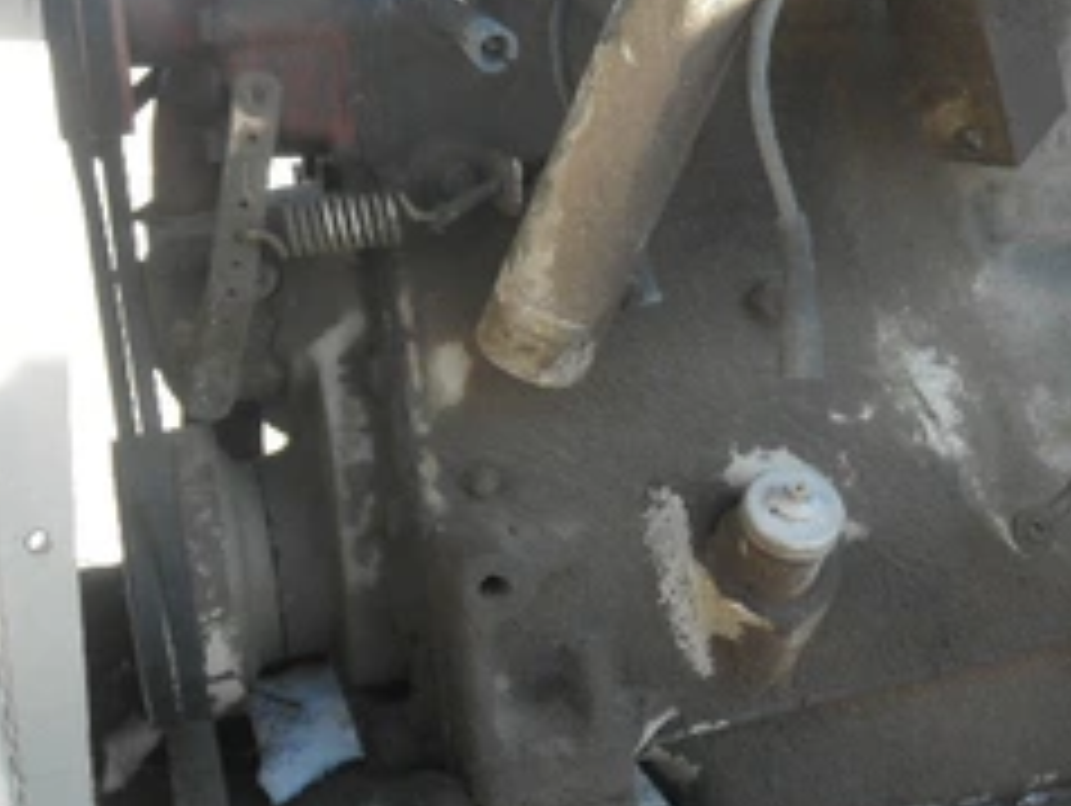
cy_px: 315
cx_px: 680
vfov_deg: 30.8
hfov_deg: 40.1
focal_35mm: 47
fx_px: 1456
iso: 64
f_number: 3
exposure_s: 1/60
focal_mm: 5
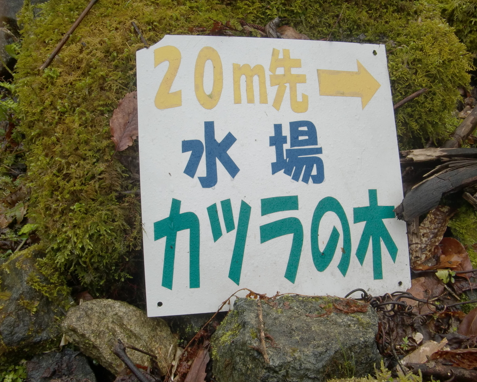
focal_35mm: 40
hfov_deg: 45.8
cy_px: 193
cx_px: 255
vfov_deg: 37.3
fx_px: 565
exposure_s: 1/250
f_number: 3.9
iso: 64
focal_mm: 6.66
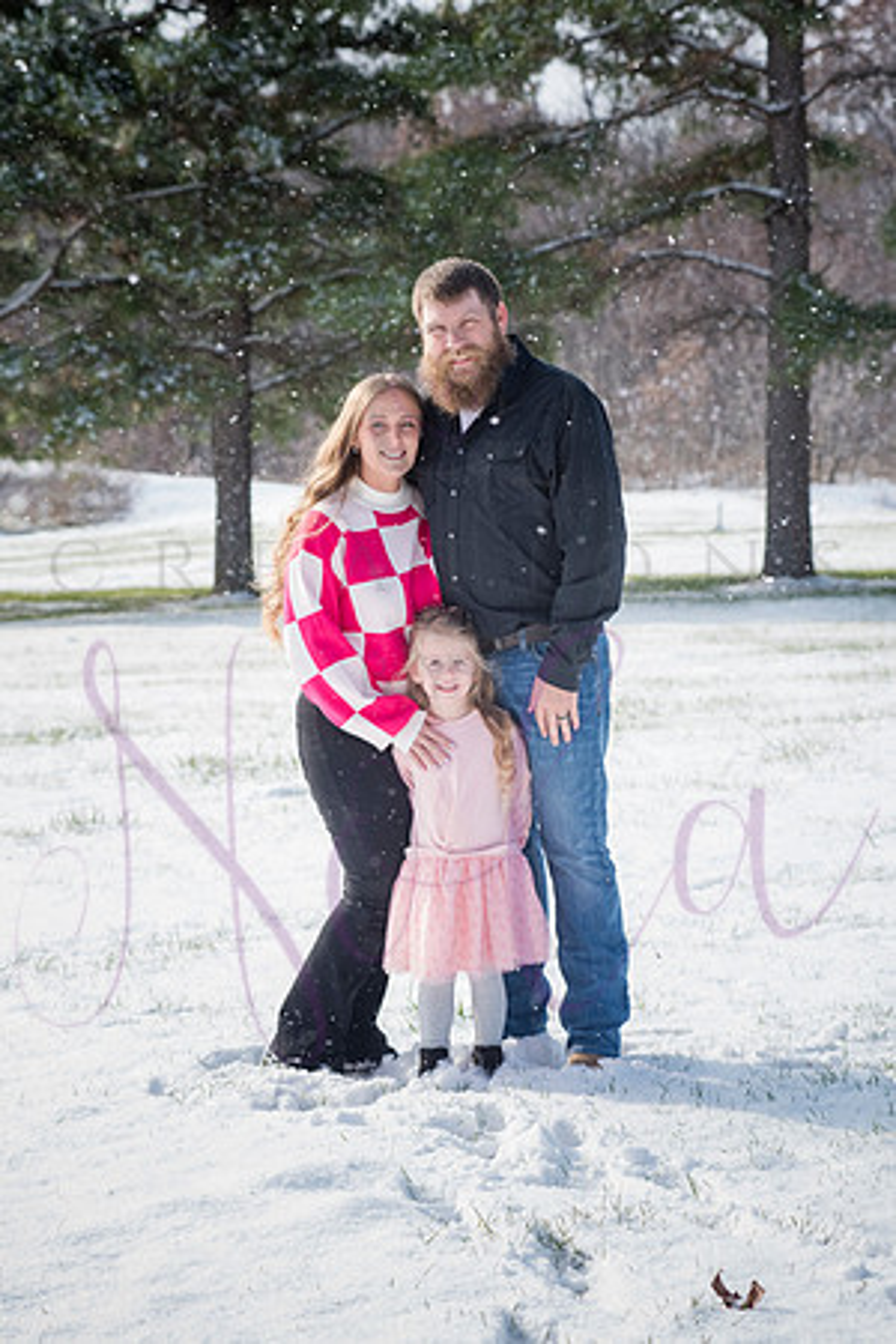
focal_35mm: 105
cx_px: 448
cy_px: 672
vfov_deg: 19.5
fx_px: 3920
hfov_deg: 13.0
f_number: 8
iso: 640
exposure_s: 1/1000
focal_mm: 105
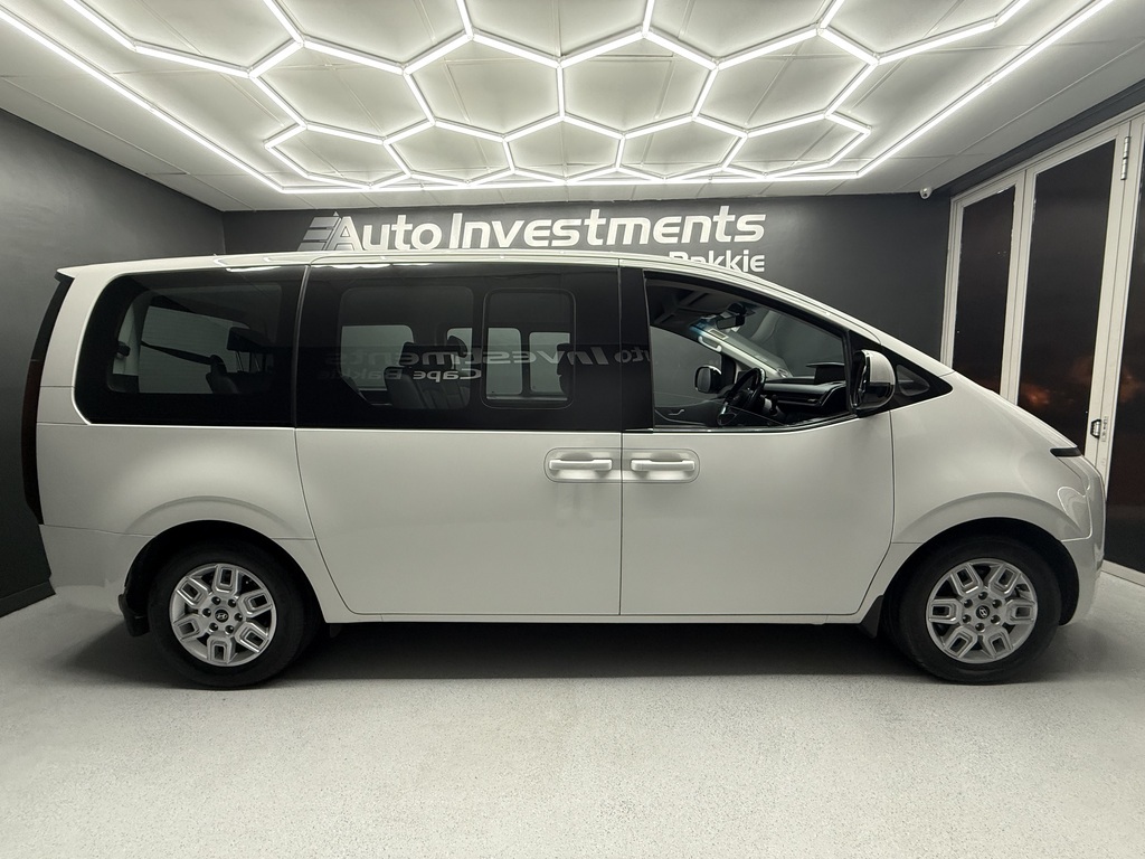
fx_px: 463
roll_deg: +0.8
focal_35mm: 14
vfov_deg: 85.7
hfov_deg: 102.1
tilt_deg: -5.4
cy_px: 430
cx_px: 572
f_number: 2.2
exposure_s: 1/100
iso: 320
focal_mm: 2.22
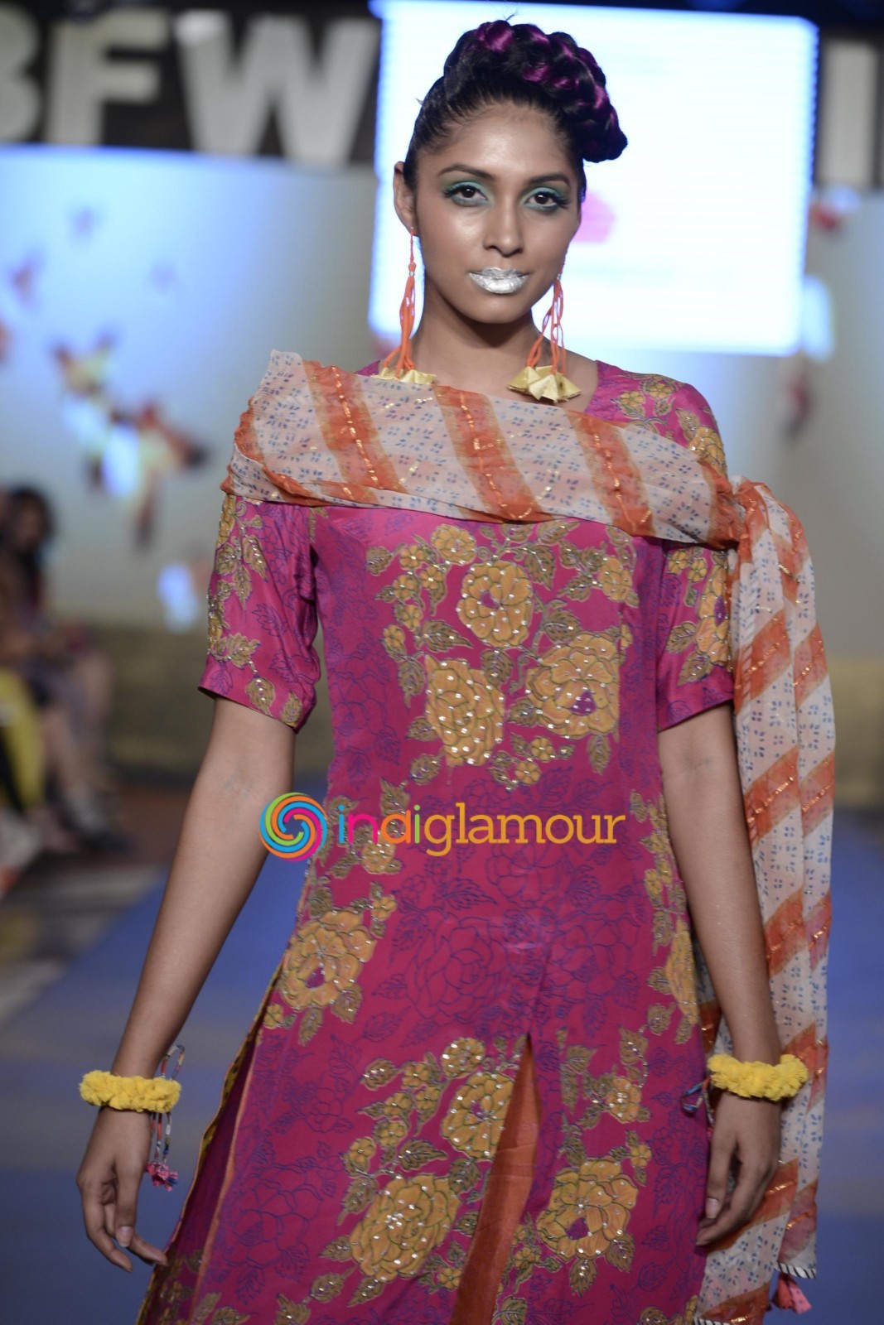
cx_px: 442
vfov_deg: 16.8
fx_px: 4492
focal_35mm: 122
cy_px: 662
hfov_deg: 11.2
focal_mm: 122
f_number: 4.5
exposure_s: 1/250
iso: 800
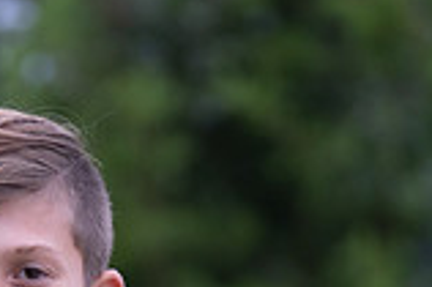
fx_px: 6737
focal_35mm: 562
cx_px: 35
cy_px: 476
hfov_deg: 3.7
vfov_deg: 2.4
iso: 500
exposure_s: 1/320
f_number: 2.8
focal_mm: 144
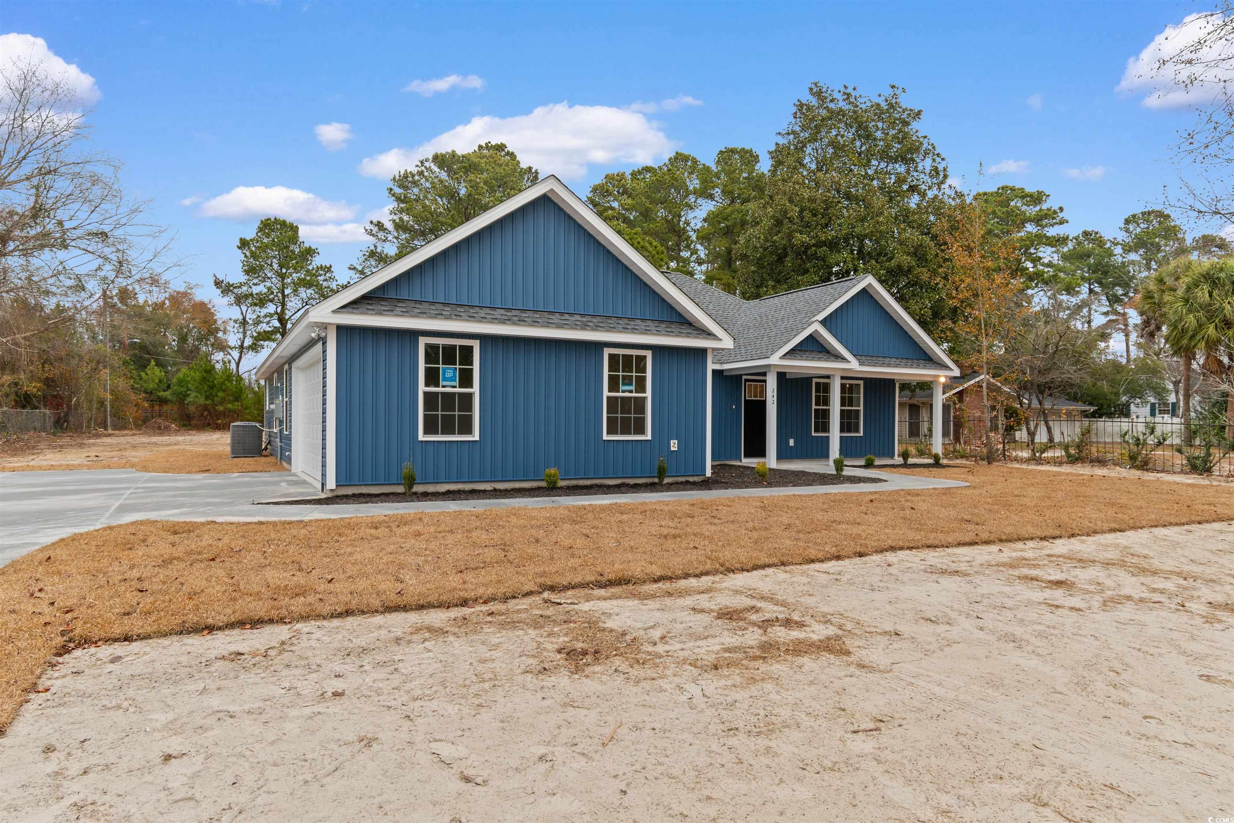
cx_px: 617
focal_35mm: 21
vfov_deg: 59.5
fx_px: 720
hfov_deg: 81.2
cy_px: 412
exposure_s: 1/50
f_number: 5
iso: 100
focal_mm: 14
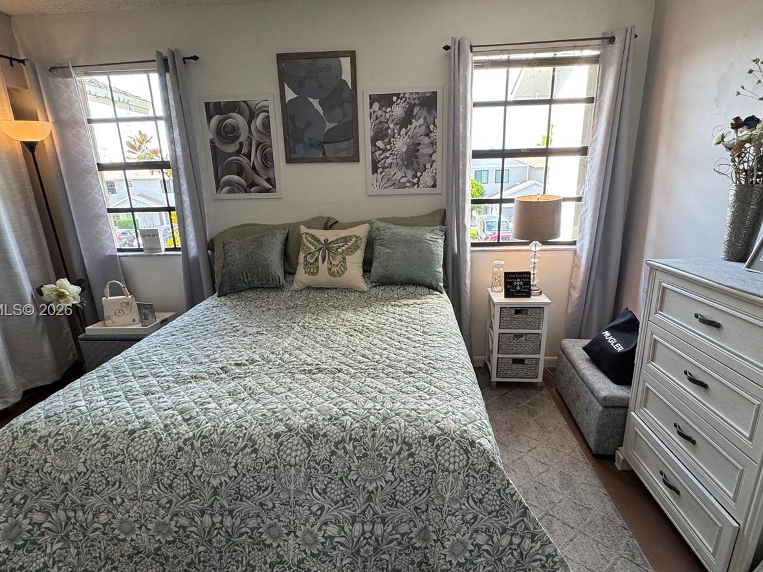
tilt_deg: -17.3
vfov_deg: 68.5
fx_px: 419
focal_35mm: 19
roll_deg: +1.6
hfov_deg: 84.7
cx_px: 389
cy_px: 311
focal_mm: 2.22
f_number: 2.2
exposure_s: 1/120
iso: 160
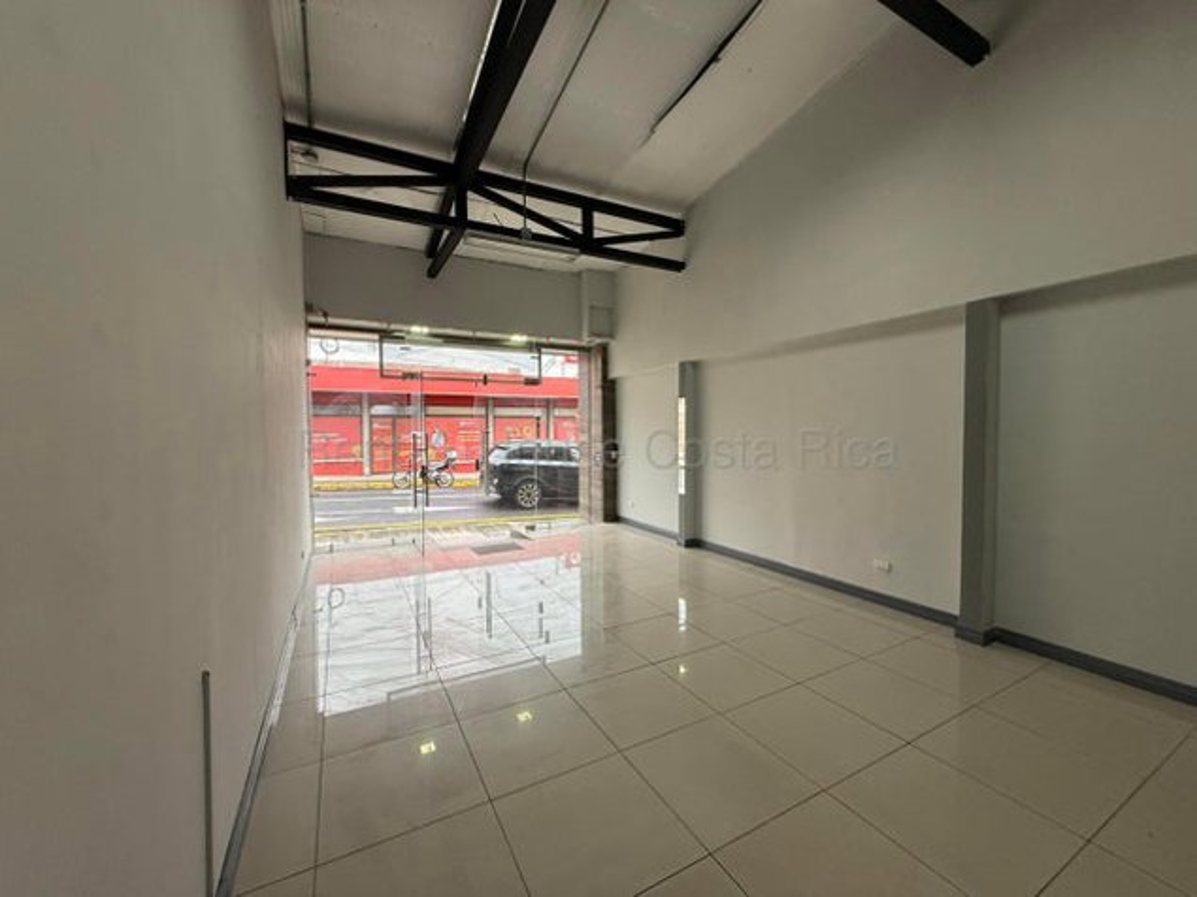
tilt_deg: -1.5
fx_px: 484
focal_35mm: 14
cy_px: 448
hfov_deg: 102.1
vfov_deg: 85.7
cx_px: 598
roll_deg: +0.1
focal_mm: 2.22
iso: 200
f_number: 2.2
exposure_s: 1/120
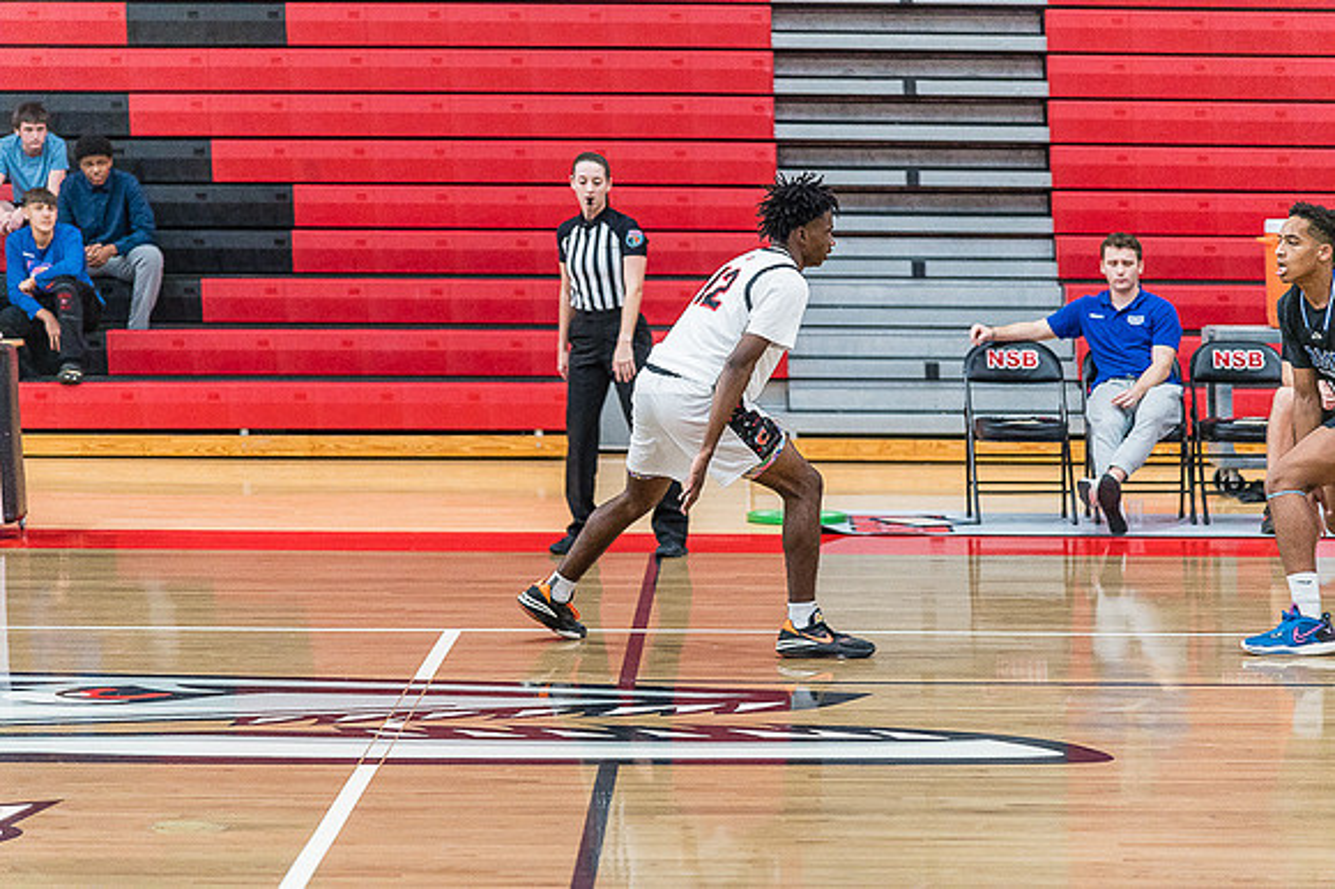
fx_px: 4447
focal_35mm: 120
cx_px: 668
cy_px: 444
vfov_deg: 11.4
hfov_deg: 17.1
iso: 5000
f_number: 4
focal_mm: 120
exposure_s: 1/320
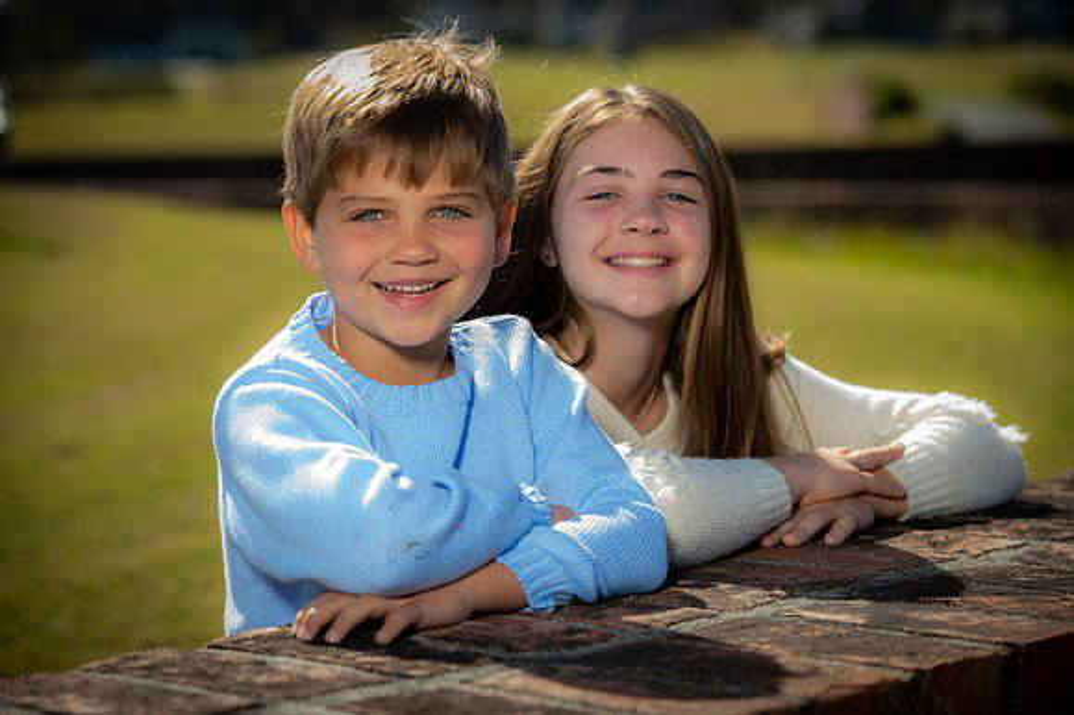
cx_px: 537
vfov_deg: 11.8
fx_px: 3459
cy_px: 358
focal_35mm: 116
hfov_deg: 17.7
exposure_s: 1/250
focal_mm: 116
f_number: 5
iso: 50
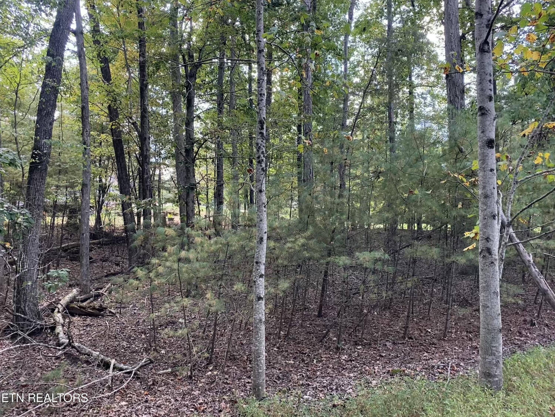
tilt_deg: +6.4
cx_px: 278
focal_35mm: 26
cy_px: 208
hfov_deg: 67.3
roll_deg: -0.6
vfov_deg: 53.1
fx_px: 417
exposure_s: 1/122
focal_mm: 4.25
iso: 64
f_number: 1.8
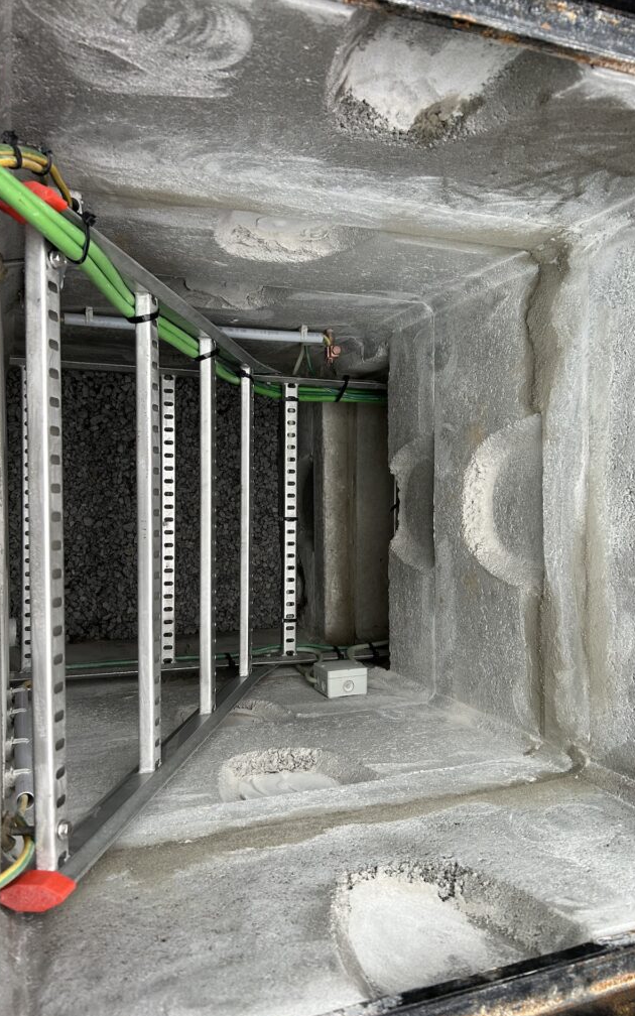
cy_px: 515
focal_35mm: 28
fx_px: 775
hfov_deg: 44.5
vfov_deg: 66.5
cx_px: 332
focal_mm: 5.7
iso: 125
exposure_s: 1/91
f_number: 1.5
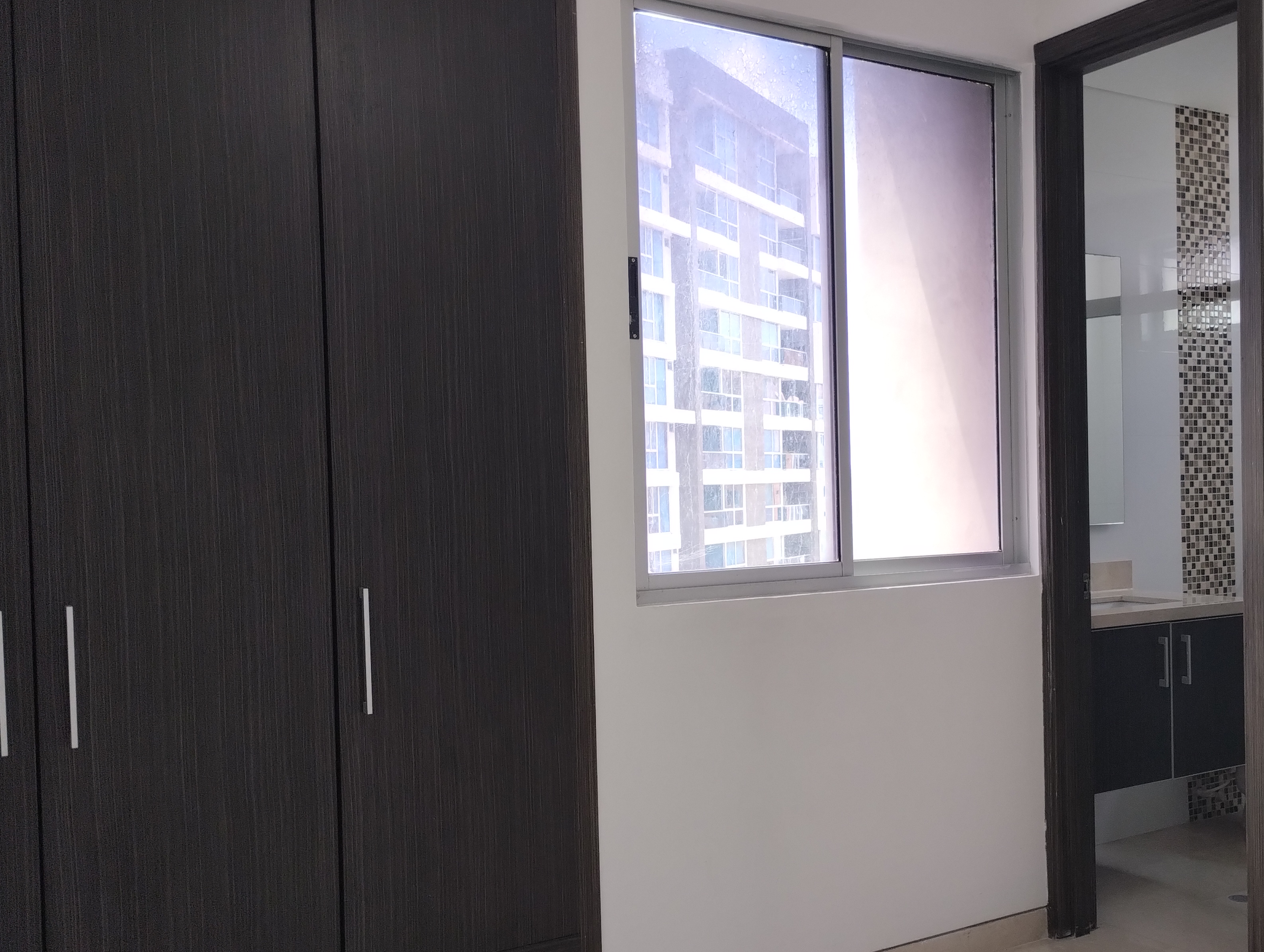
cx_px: 762
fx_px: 1316
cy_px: 506
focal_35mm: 36
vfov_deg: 39.7
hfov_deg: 50.9
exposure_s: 1/60
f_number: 1.8
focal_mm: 4.27
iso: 160
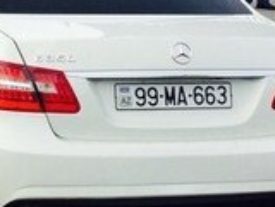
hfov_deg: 15.3
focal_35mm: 120
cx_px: -119
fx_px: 953
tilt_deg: -9.7
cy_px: 58
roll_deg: +0.2
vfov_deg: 12.3
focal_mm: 4.15
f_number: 2.2
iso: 32
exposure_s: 1/1208
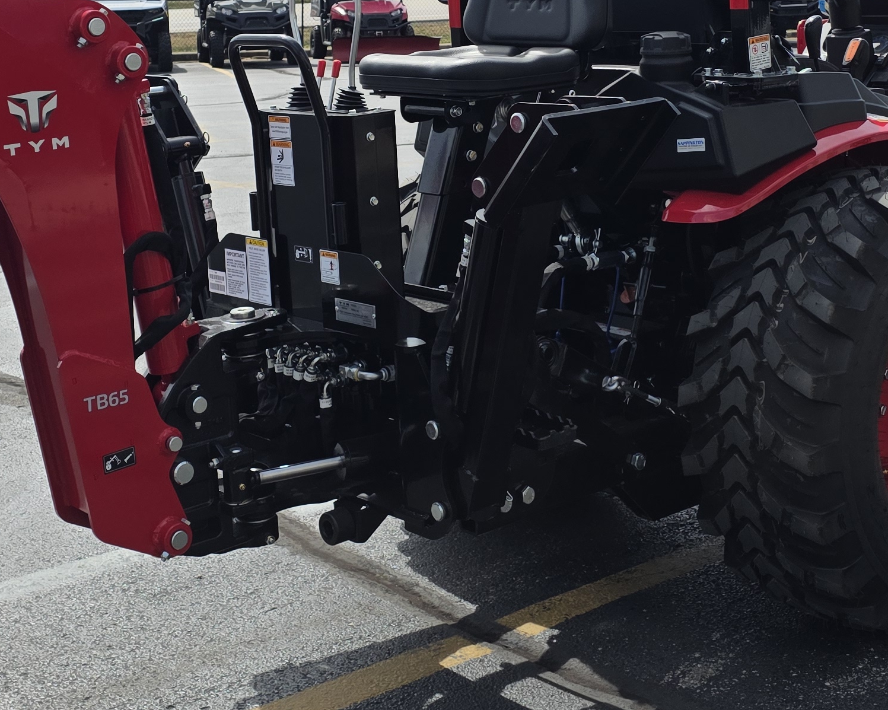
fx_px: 1577
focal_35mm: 60
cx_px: 428
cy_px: 117
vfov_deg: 24.9
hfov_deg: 31.5
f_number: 1.7
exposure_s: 1/7944
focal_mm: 6.3
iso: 80
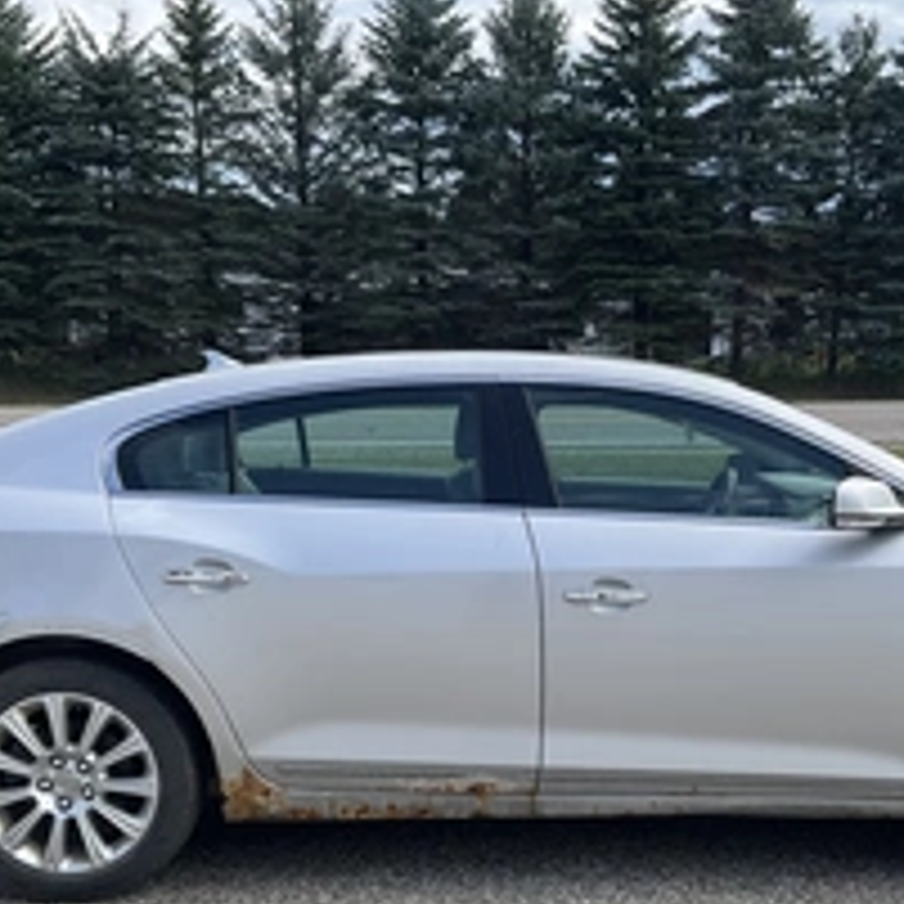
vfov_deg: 32.9
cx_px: 549
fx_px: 1507
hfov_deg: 33.3
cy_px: 648
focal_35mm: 51
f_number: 1.8
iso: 25
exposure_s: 1/869
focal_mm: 3
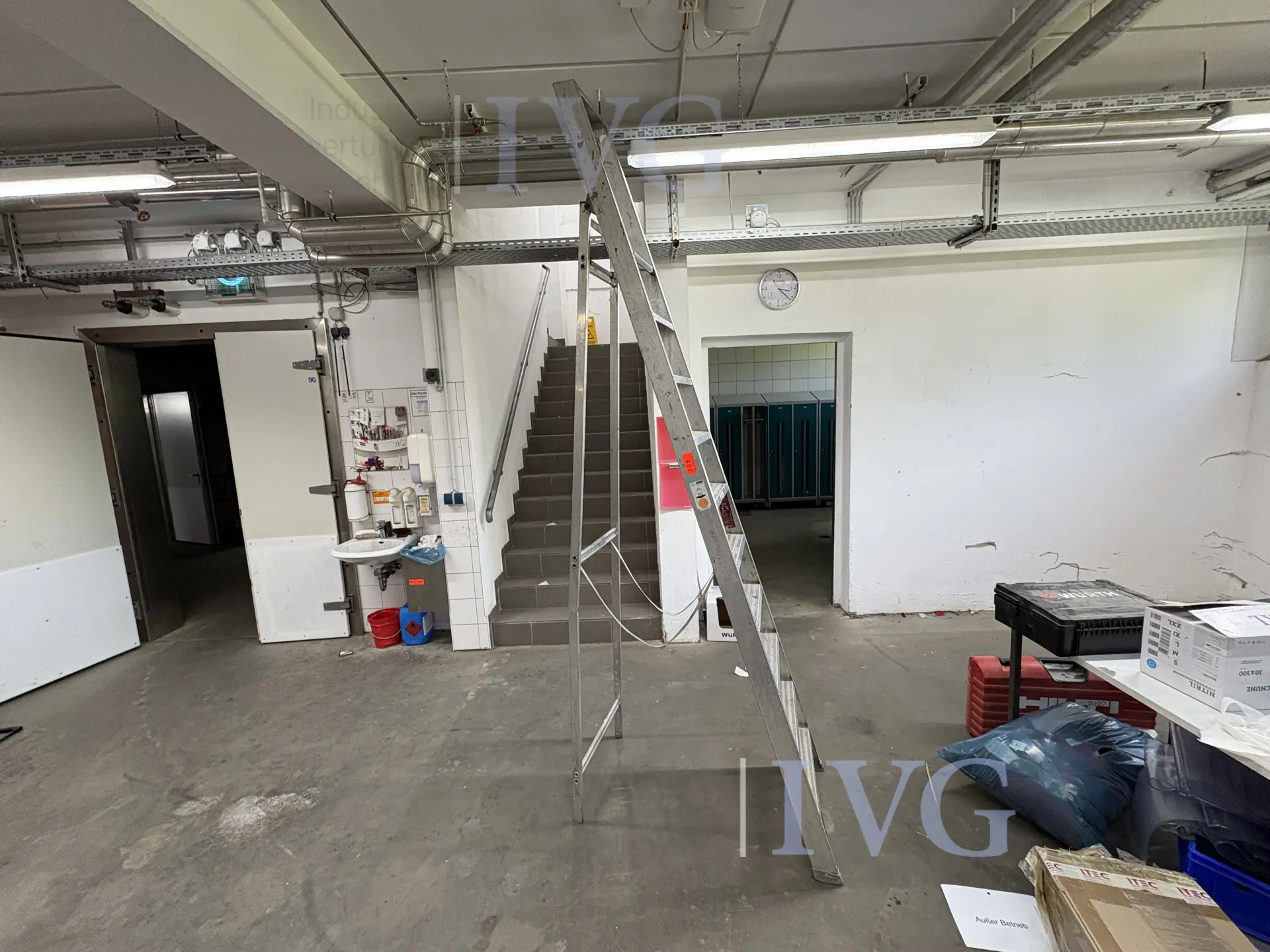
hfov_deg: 102.1
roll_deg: +2.4
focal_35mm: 14
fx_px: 514
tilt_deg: -5.8
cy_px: 476
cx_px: 635
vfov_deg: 85.7
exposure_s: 1/99
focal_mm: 2.22
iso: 160
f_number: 2.2
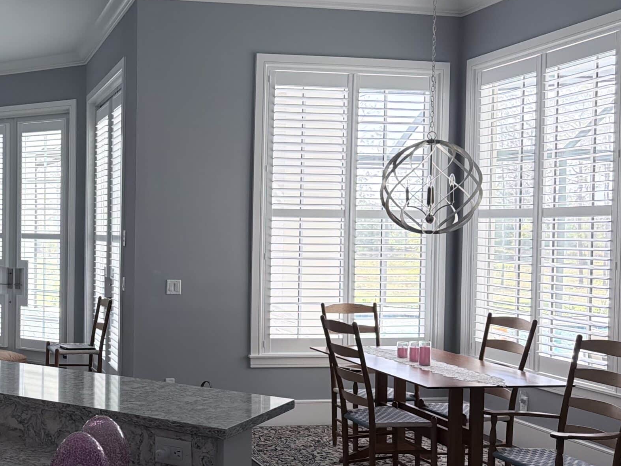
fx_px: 790
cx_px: 107
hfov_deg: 40.8
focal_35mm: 44
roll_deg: -1.1
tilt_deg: -1.1
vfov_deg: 32.9
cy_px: 245
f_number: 1.78
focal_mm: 6.76
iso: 125
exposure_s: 1/135
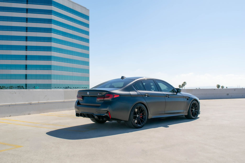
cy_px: 82
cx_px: 122
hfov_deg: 53.1
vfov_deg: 36.9
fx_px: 245
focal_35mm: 36
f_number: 11
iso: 200
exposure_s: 1/500
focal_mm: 24
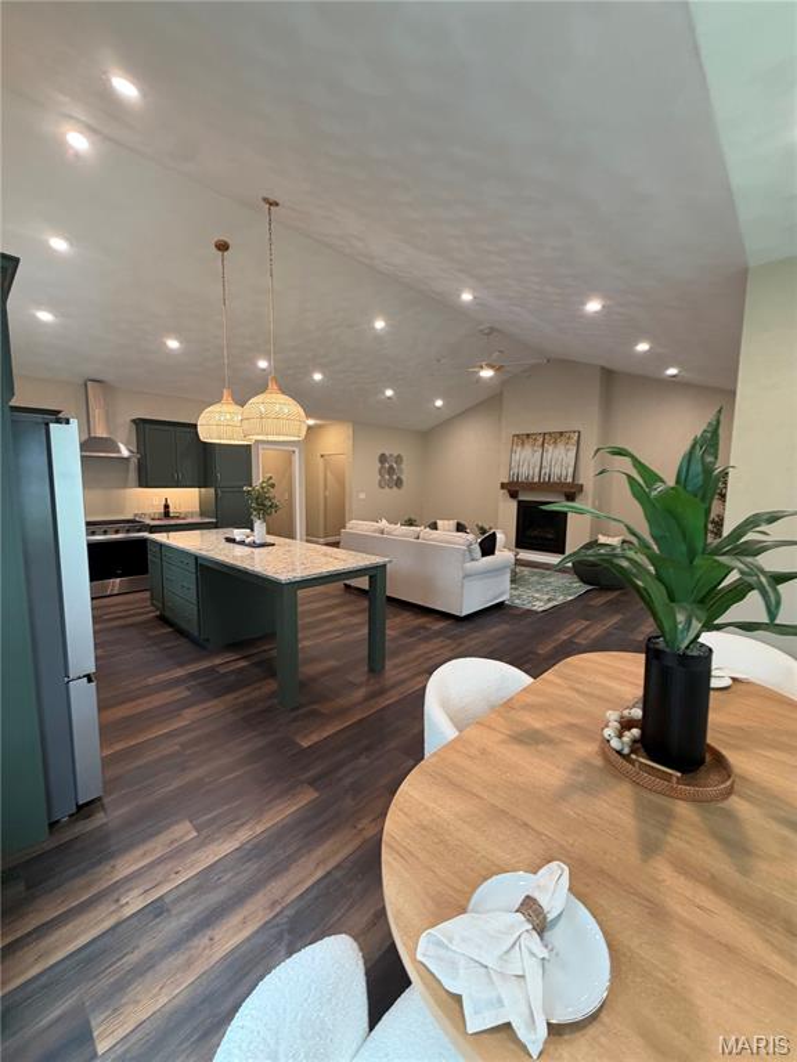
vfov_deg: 102.1
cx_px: 398
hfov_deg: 85.7
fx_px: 430
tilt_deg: -7.0
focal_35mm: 14
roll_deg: -2.2
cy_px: 531
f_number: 2.2
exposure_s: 1/60
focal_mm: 2.22
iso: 160
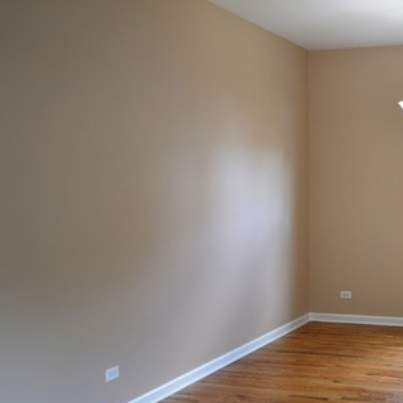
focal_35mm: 48
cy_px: 213
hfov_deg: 33.7
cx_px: 352
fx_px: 632
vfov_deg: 35.3
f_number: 4
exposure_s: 1/60
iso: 400
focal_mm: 18
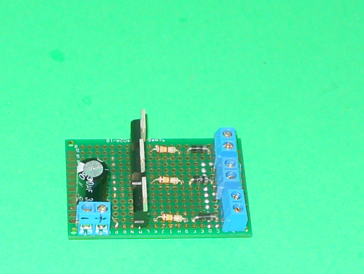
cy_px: 191
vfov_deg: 35.5
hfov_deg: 46.5
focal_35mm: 40
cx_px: 148
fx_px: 421
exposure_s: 1/25
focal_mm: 5
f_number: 2.7
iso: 80
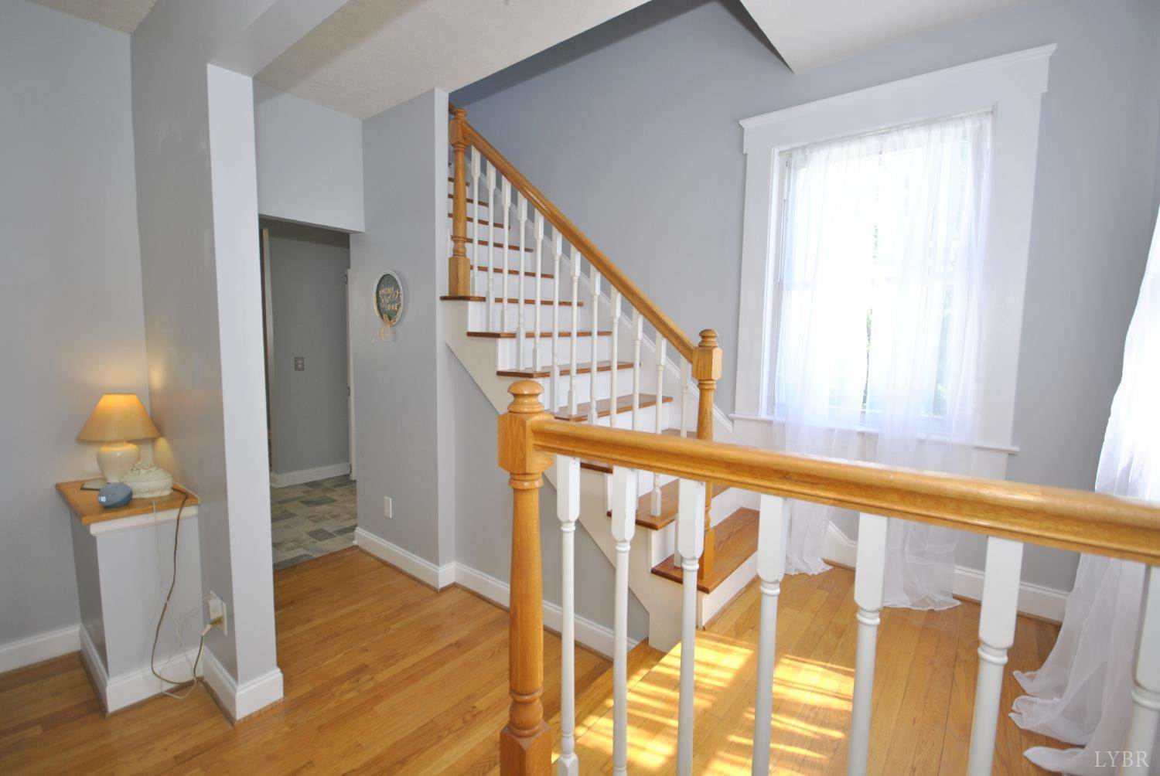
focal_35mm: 15
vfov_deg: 77.5
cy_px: 388
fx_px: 484
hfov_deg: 100.3
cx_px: 580
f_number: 4.5
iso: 200
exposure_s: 1/80
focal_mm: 10
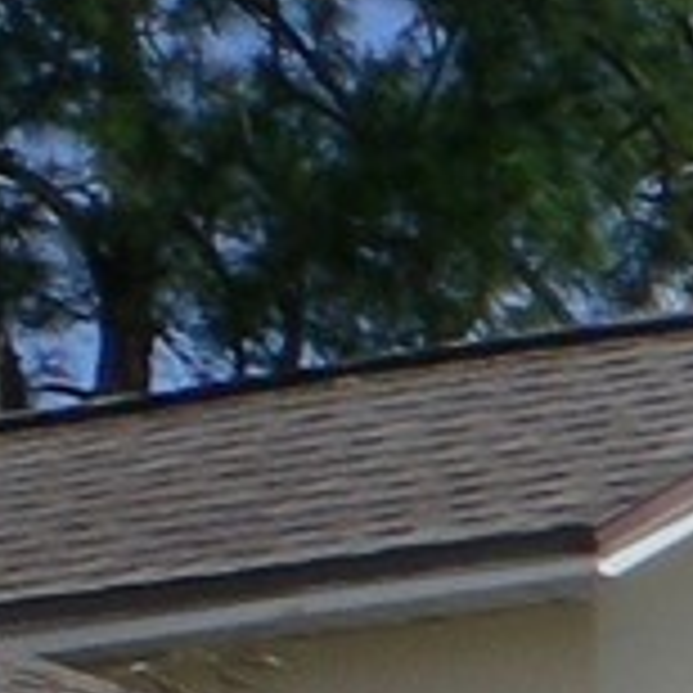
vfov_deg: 4.9
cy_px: 1836
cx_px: 3442
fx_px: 7882
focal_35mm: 348
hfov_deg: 4.4
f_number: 4.6
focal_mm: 6.3
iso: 50
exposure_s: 1/523
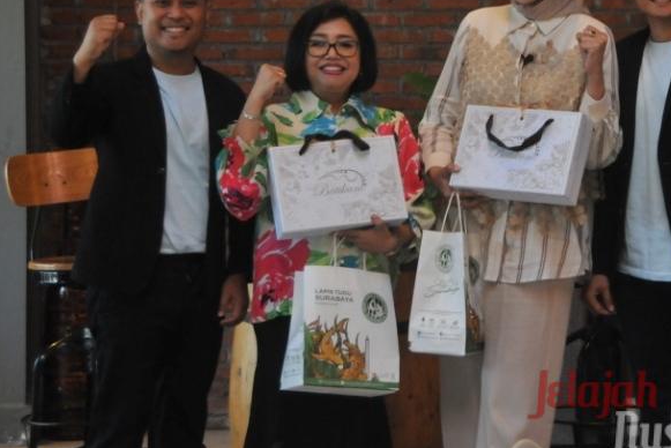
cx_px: 453
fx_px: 2051
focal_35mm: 110
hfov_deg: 18.5
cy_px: 158
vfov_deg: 12.5
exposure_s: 1/50
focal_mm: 52
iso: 1250
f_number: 5
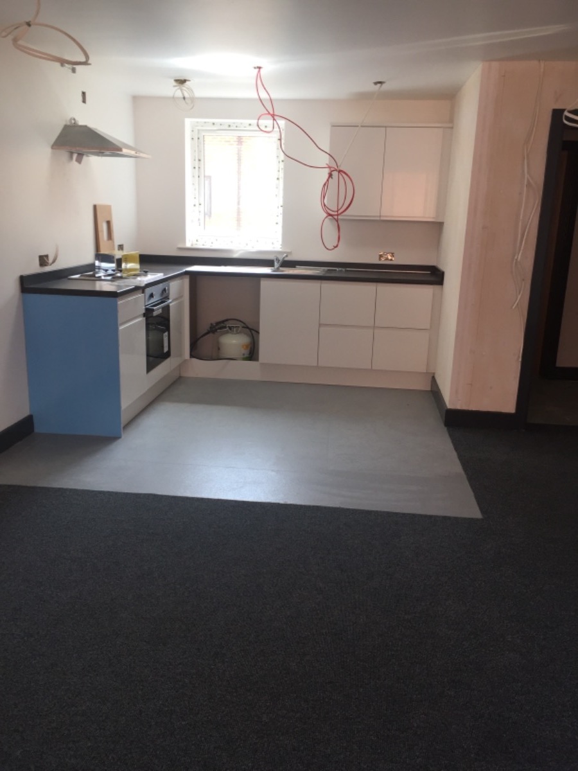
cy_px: 386
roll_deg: -1.3
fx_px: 646
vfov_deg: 61.7
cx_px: 289
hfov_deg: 48.2
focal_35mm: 29
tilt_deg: -12.8
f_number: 2.2
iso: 40
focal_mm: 4.15
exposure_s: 1/100
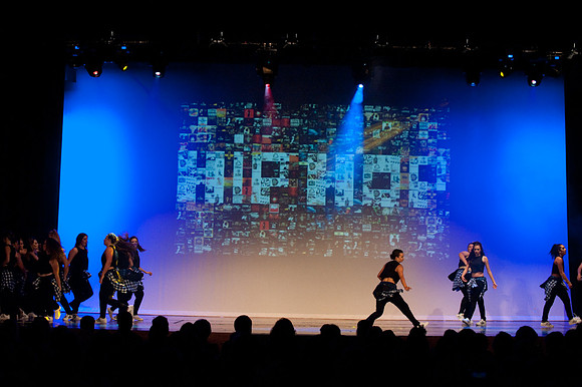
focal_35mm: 70
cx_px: 291
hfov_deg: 28.9
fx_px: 1131
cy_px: 194
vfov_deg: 19.4
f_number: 4
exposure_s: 1/200
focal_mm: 70
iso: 3200
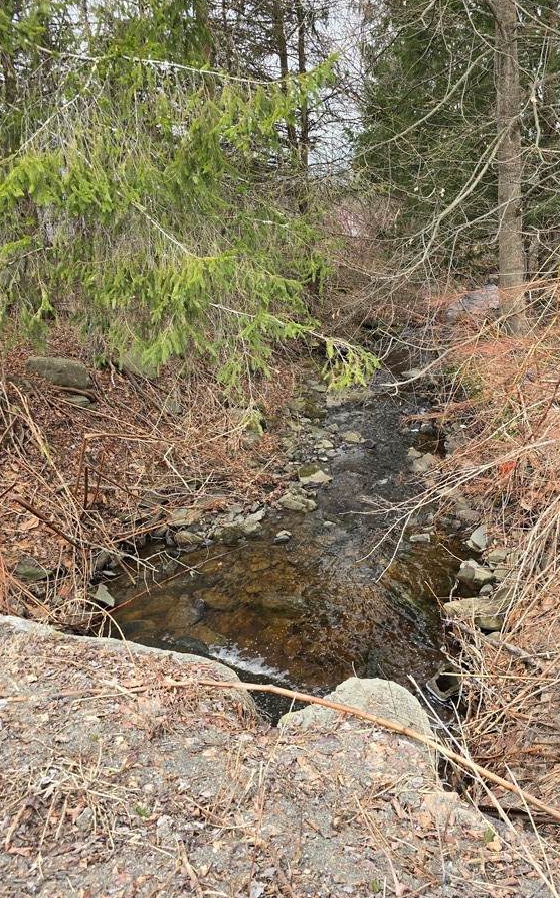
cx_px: 344
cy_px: 407
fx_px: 684
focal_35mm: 28
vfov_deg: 66.3
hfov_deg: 44.2
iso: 20
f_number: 1.7
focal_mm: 6.3
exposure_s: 1/180
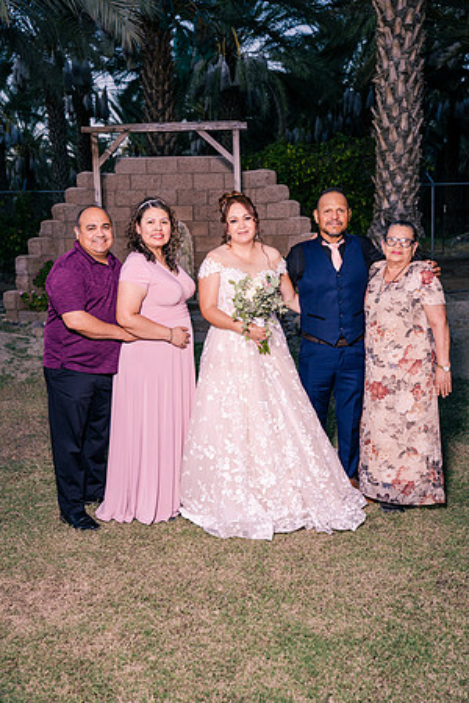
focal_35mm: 37
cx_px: 234
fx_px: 723
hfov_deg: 35.9
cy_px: 352
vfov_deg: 51.9
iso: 640
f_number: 4
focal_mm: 37
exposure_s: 1/500
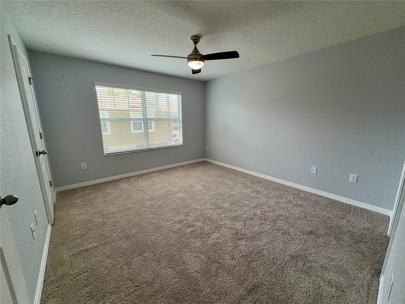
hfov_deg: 102.1
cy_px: 152
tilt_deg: -11.7
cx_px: 202
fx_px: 164
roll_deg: +0.7
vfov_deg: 85.7
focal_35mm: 14
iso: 160
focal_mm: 2.22
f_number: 2.2
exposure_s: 1/120
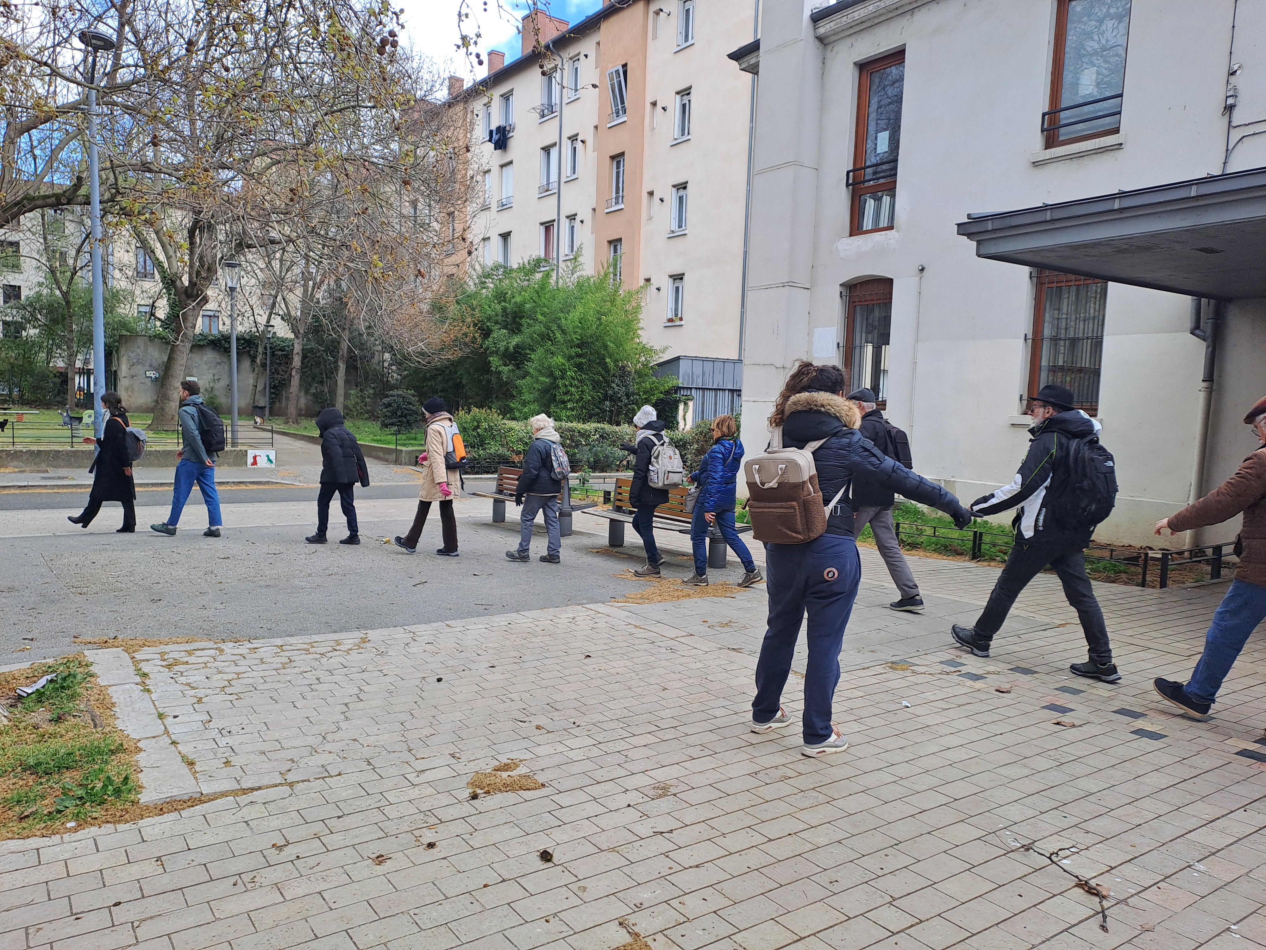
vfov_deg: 54.9
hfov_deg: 69.4
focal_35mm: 25
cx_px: 633
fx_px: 914
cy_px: 475
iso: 32
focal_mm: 4.65
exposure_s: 1/454
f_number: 1.8
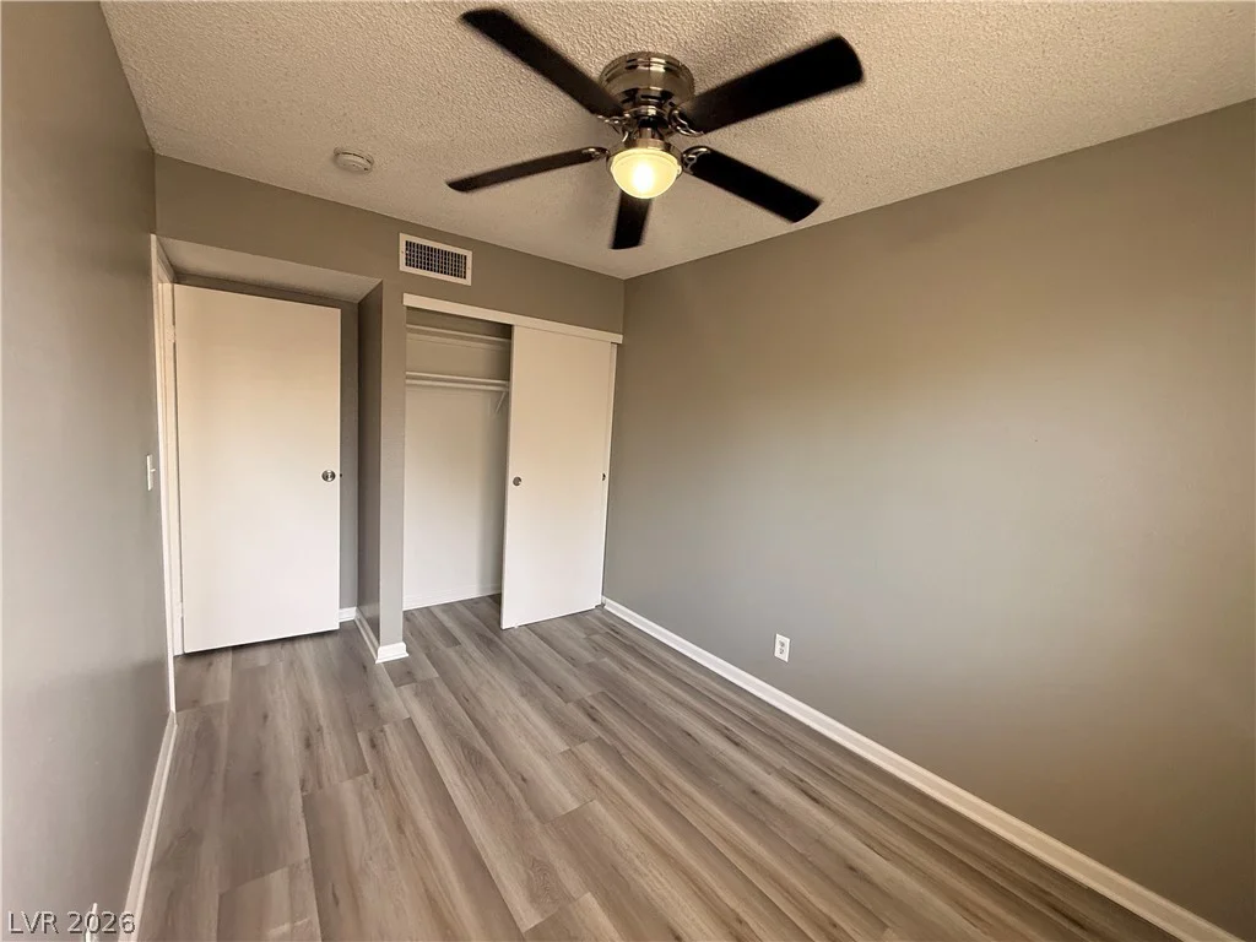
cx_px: 628
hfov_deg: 102.1
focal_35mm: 14
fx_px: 508
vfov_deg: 85.7
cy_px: 471
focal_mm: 2.22
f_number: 2.2
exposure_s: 1/120
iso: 250
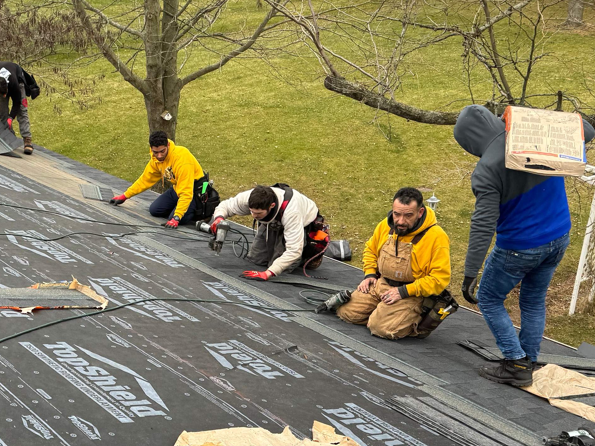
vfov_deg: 28.0
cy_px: 350
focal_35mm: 51
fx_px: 877
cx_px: 97
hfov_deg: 35.9
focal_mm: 6.86
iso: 80
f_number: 1.78
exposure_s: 1/121
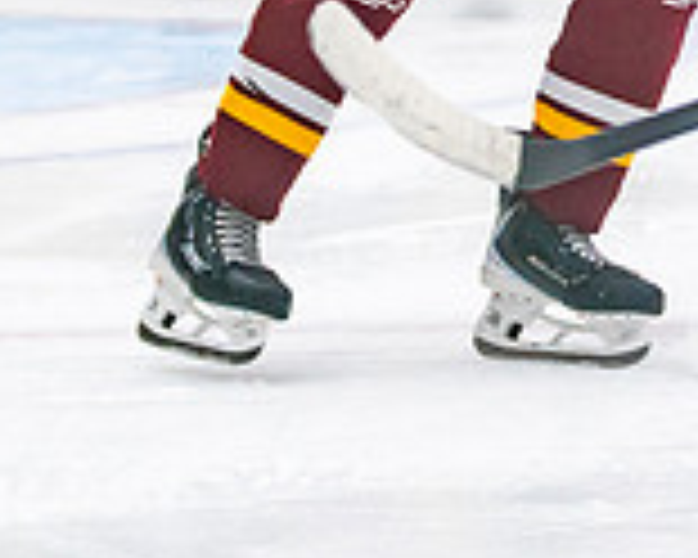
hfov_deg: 3.9
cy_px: -334
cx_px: 712
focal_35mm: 498
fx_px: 10288
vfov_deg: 3.1
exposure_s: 1/640
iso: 2500
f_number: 2.8
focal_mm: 100
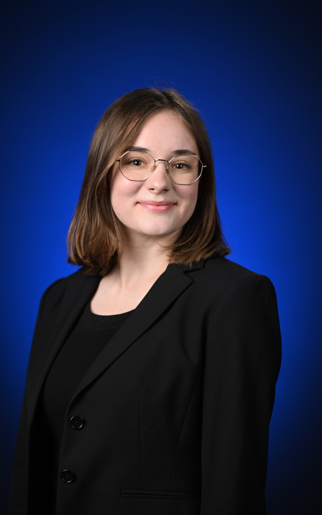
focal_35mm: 153
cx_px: 152
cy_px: 258
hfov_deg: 8.6
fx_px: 2149
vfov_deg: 13.7
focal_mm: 150
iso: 125
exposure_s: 1/200
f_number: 4
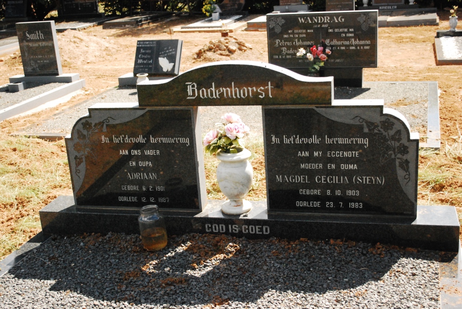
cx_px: 231
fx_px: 617
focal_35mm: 48
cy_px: 154
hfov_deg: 41.1
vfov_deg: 28.1
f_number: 4.8
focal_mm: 32
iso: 1600
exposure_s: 1/4000
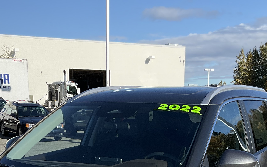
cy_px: 233
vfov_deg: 16.6
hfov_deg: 28.2
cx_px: 120
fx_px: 531
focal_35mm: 73
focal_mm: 3
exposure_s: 1/1377
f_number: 1.8
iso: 25
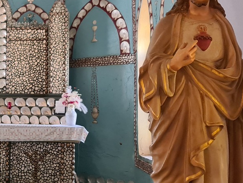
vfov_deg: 21.9
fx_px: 470
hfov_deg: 26.9
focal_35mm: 67
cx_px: -17
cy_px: 83
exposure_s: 1/100
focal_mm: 7
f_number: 1.8
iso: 640
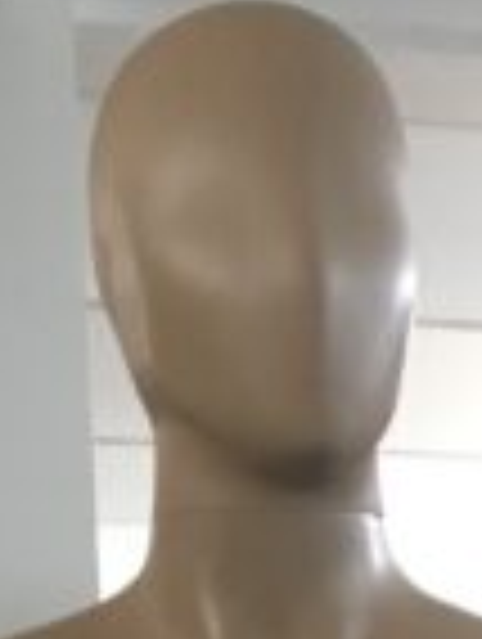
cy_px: 1629
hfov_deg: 9.0
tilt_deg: -12.9
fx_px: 3017
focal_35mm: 163
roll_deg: +0.2
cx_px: 608
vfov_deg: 10.2
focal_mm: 4.15
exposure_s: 1/20
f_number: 2.2
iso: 200
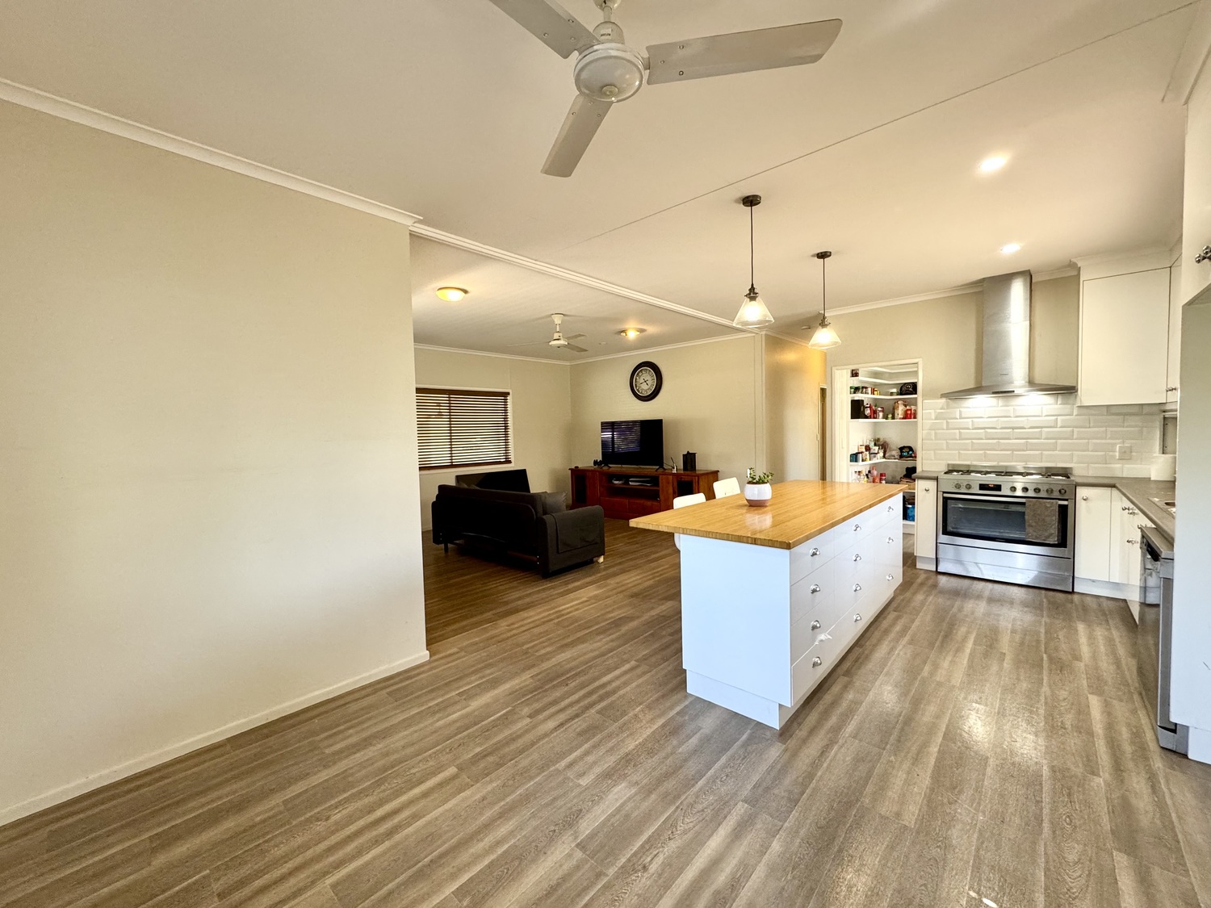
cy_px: 454
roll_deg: +2.1
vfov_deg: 85.7
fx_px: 490
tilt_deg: -2.3
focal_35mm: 14
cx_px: 606
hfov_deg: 102.1
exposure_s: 1/100
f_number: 2.2
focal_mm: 2.22
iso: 250
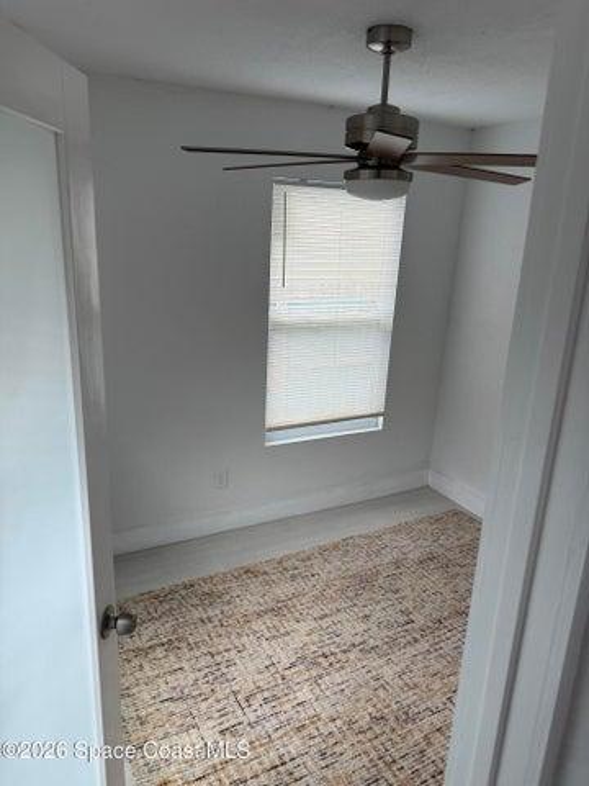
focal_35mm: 24
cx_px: 294
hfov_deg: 56.8
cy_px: 393
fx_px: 544
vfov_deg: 71.6
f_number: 1.78
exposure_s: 1/121
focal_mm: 6.76
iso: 125
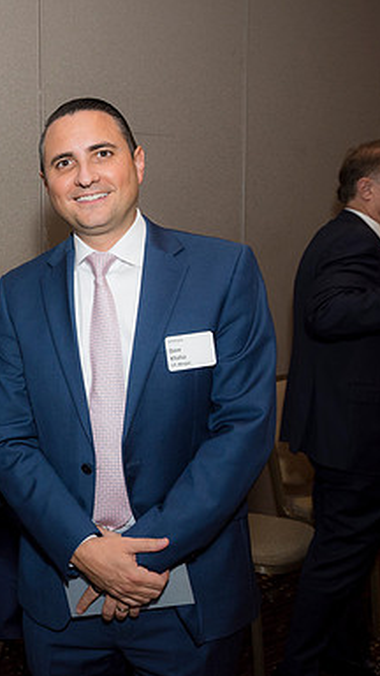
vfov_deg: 42.1
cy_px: 339
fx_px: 878
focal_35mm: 49
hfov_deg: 22.0
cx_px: -114
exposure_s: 1/125
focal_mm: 31
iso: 800
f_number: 5.6
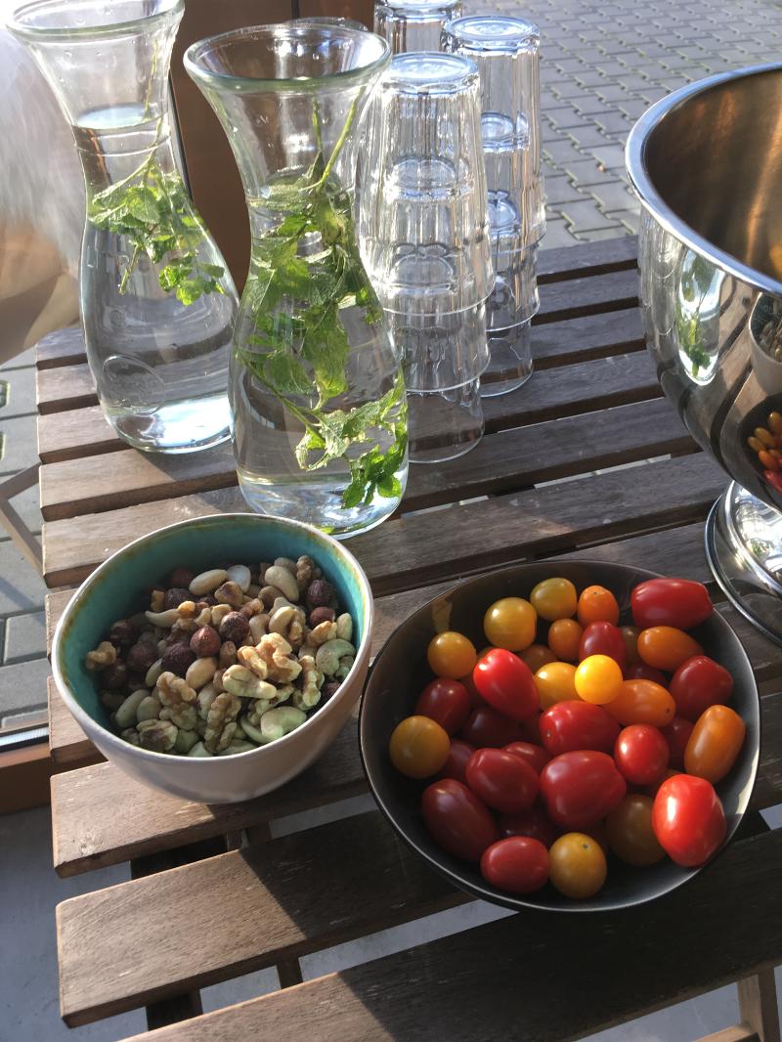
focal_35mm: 29
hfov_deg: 48.2
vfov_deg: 61.6
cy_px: 521
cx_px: 391
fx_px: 873
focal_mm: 4.2
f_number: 2.2
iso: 25
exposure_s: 1/100
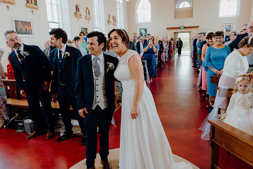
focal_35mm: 26
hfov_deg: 69.4
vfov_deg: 49.6
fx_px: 183
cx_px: 126
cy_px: 84
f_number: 2.8
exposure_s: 1/200
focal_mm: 26
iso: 800
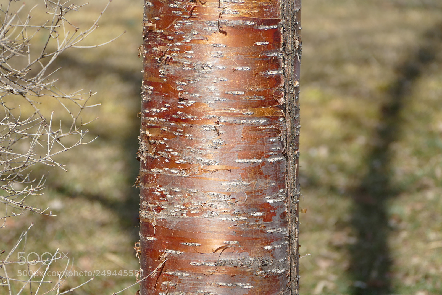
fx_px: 4910
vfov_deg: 3.4
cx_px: 221
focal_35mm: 400
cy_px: 148
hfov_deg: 5.2
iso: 125
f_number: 4
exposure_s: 1/640
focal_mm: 146
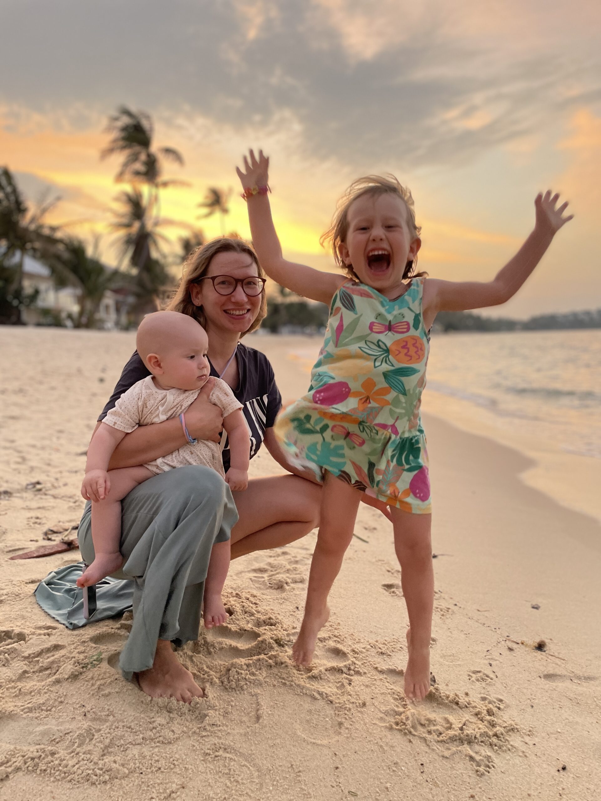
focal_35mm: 26
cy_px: 400
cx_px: 300
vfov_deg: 67.3
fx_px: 602
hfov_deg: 53.1
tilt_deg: -5.4
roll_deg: +1.4
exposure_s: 1/107
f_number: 1.6
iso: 125
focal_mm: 4.2
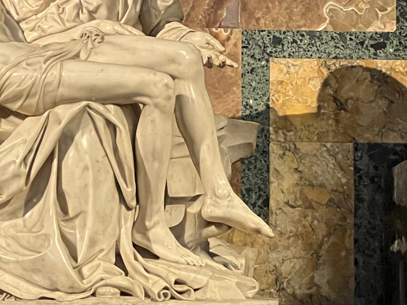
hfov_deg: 9.0
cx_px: 15
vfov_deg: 6.8
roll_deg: -0.8
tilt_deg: +7.3
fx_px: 2563
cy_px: 111
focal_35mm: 218
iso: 800
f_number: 2.8
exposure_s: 1/42
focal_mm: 9
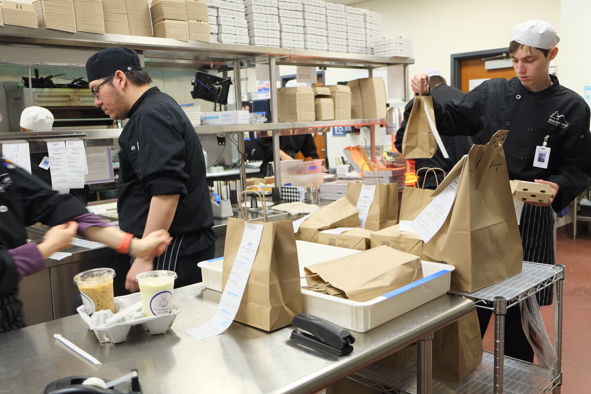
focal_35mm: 33
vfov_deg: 40.0
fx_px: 542
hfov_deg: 57.2
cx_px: 296
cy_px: 197
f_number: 3.2
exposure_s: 1/30
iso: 640
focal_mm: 22.3
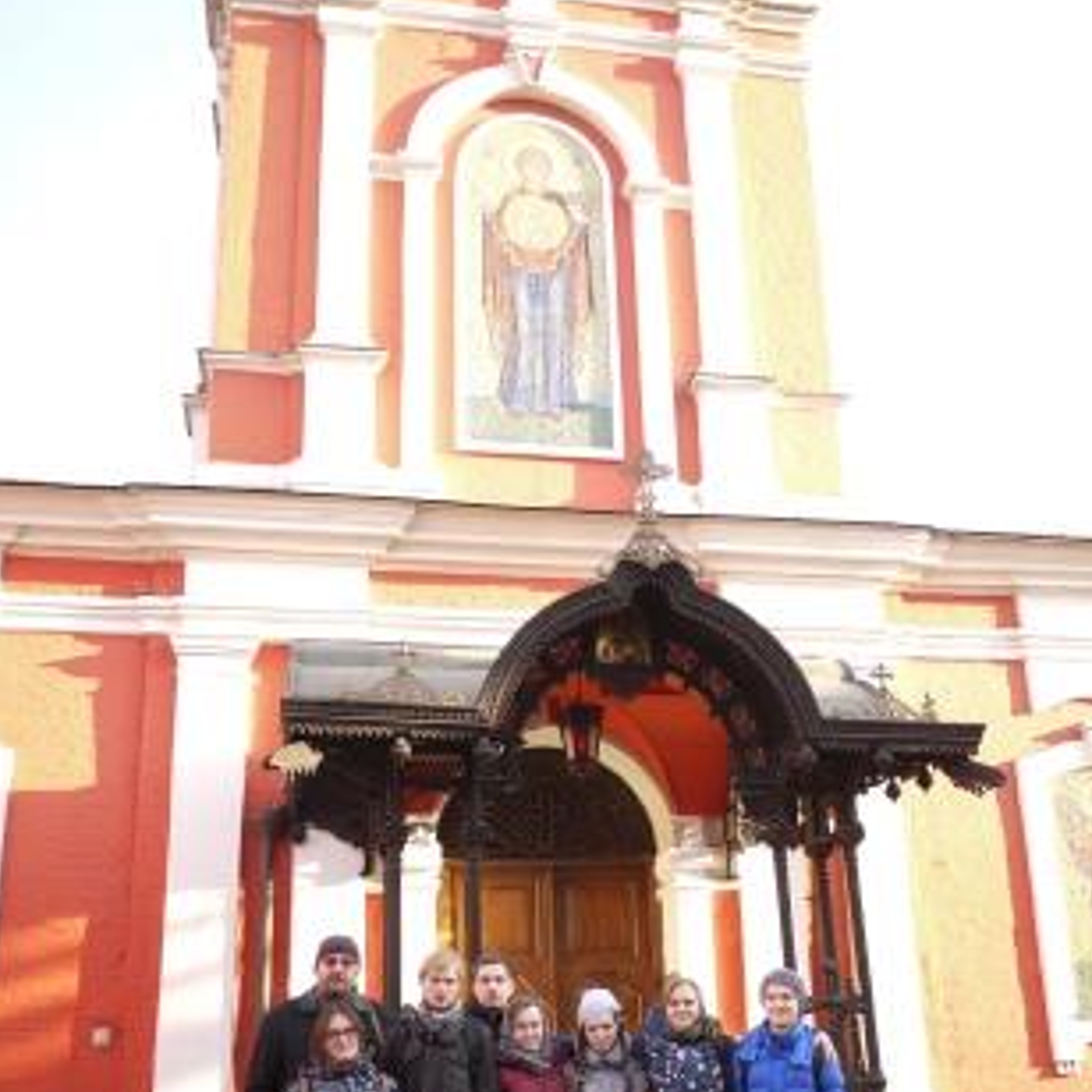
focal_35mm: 36
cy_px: 691
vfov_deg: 45.6
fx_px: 1285
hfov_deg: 46.0
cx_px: 585
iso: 100
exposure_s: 1/160
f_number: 2.5
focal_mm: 14
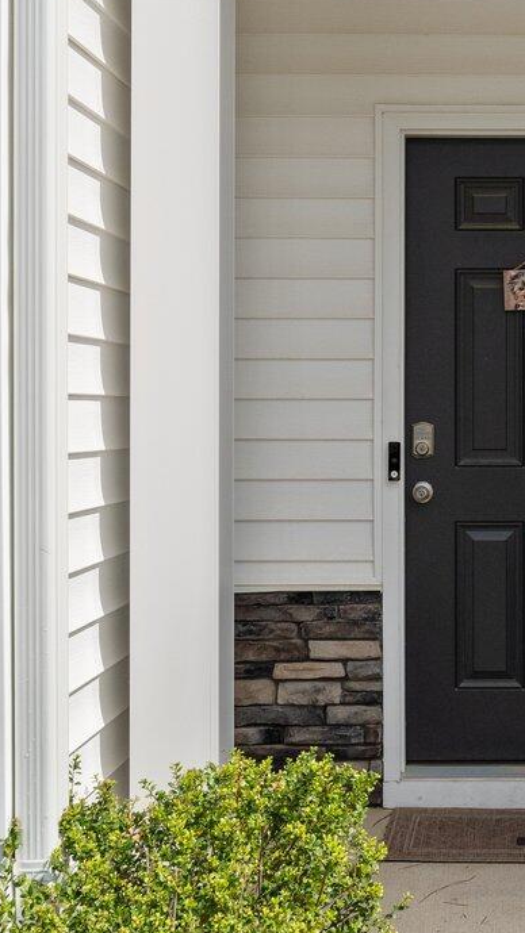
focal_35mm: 58
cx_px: 526
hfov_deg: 20.2
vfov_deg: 36.2
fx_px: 1425
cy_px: 385
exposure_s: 1/1250
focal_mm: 18.5
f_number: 8
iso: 400
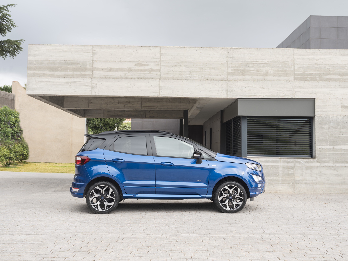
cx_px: 174
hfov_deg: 45.8
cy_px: 130
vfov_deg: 35.1
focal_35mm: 41
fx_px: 412
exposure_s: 1/15
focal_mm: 51.7
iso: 100
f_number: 8
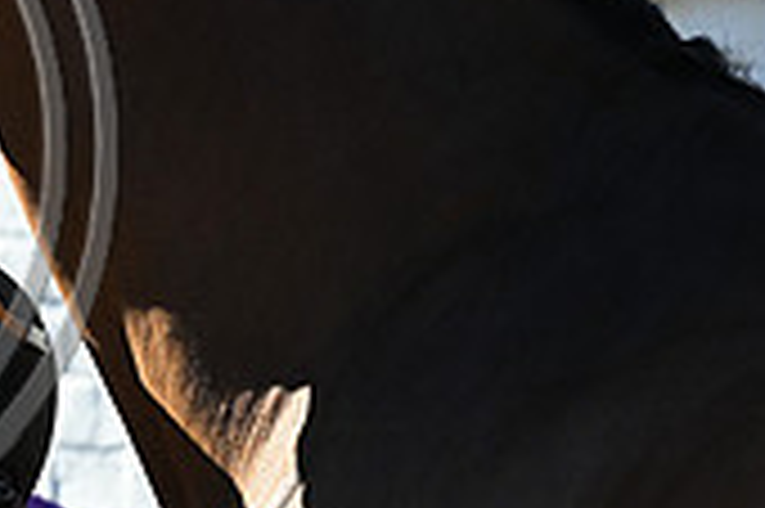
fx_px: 8704
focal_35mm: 410
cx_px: -396
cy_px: 83
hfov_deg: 5.0
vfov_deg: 3.3
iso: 900
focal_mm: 120
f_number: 5.6
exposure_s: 1/1600
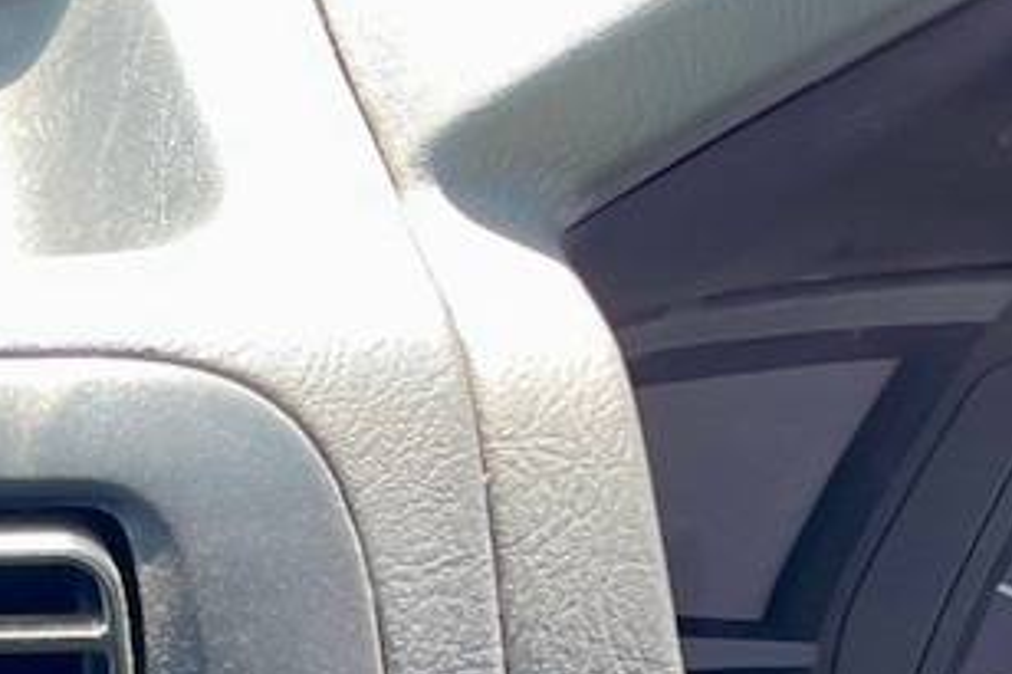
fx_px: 3034
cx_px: -854
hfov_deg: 15.9
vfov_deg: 11.0
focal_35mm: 108
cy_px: 1535
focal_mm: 5.1
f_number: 1.6
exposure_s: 1/121
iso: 40
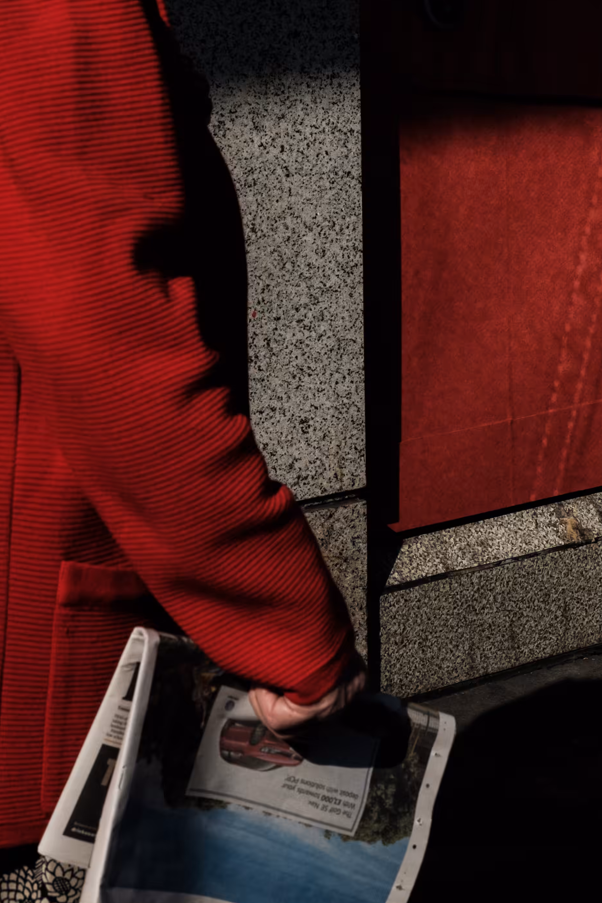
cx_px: 355
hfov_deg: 12.0
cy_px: 133
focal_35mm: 114
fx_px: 2859
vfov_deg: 17.7
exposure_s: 1/1600
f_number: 8
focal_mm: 35
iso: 400
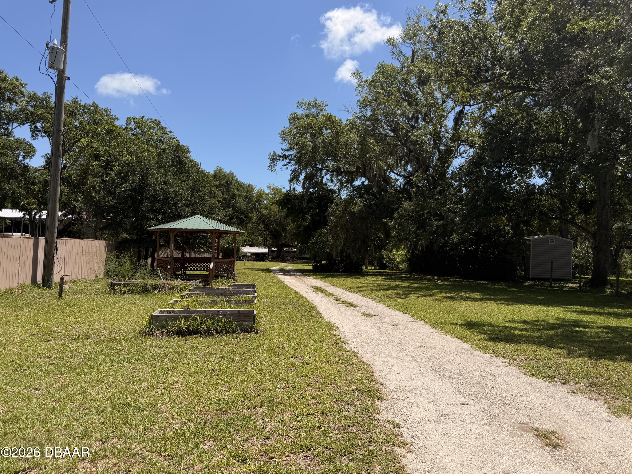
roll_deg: -0.9
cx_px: 316
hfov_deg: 71.6
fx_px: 438
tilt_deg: +1.5
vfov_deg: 56.8
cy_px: 237
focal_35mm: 24
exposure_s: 1/8130
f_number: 1.78
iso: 80
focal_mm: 6.76
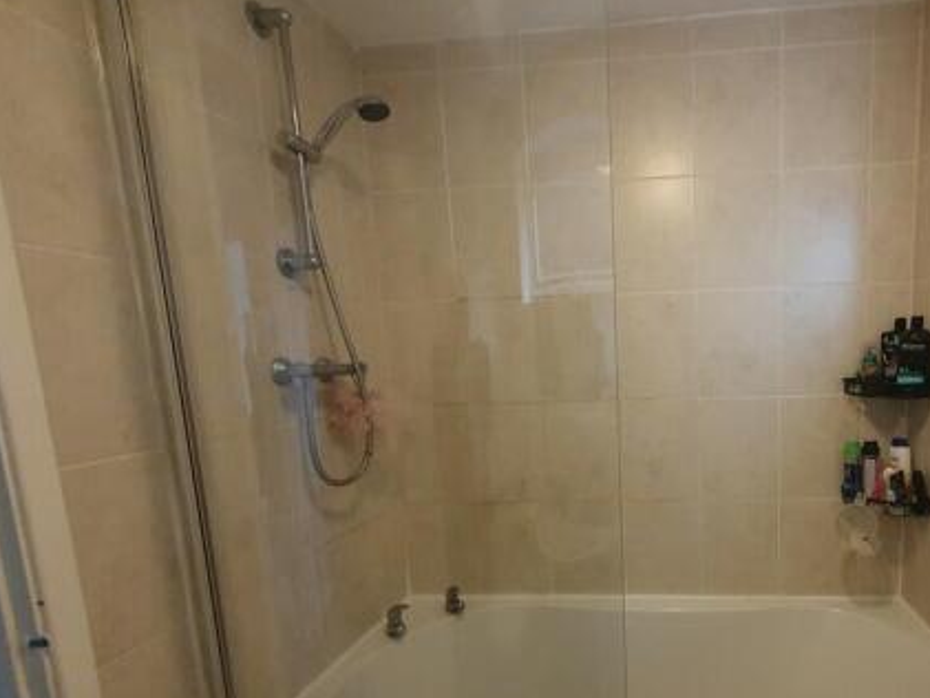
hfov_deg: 84.1
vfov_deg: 70.8
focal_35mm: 18
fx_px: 484
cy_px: 423
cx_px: 635
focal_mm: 1.8
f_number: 2.2
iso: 500
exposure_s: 1/33
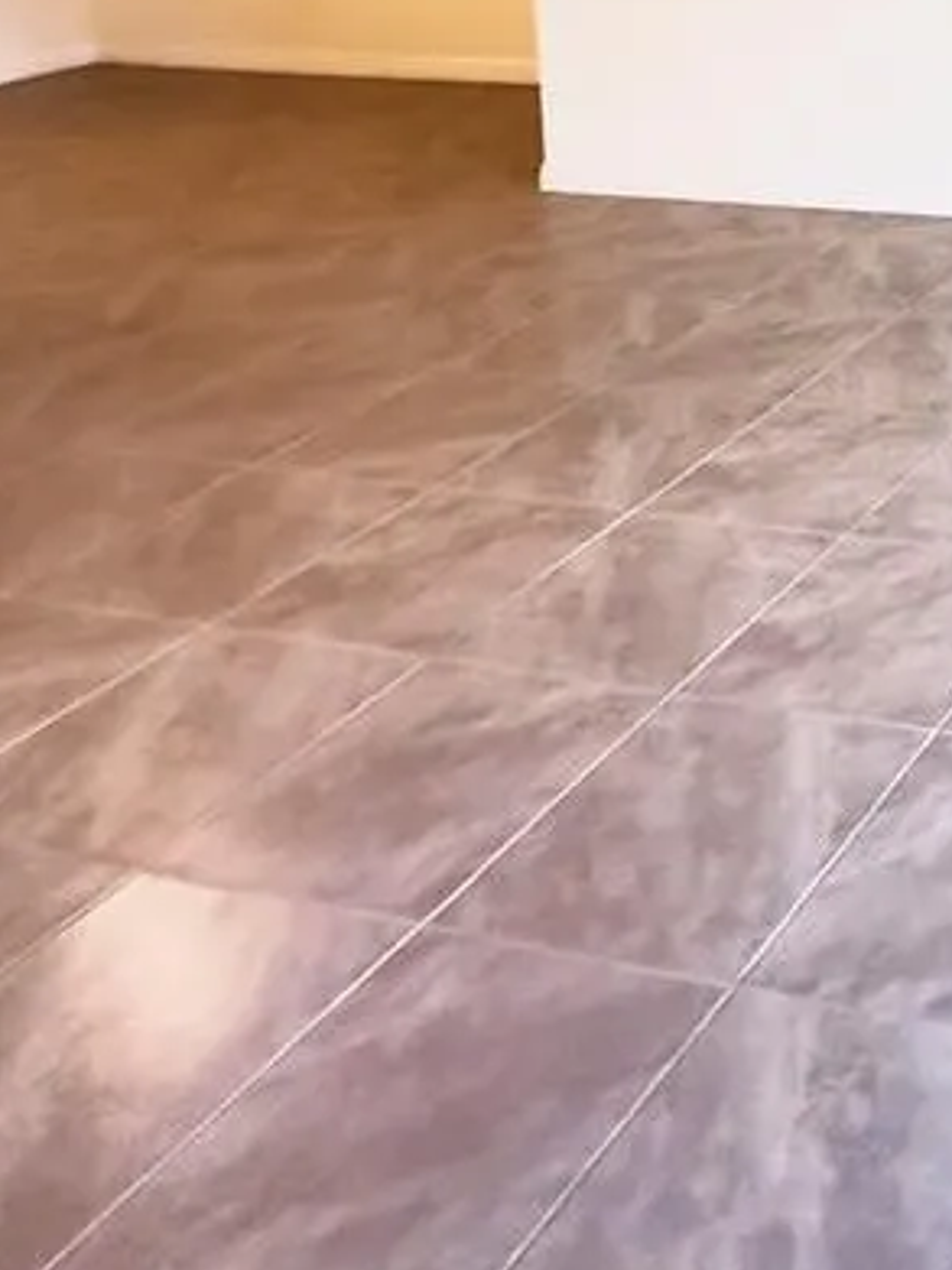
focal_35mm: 43
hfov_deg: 25.5
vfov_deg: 35.3
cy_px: -231
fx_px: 1578
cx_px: 1420
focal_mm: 2.22
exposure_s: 1/60
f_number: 2.2
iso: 250
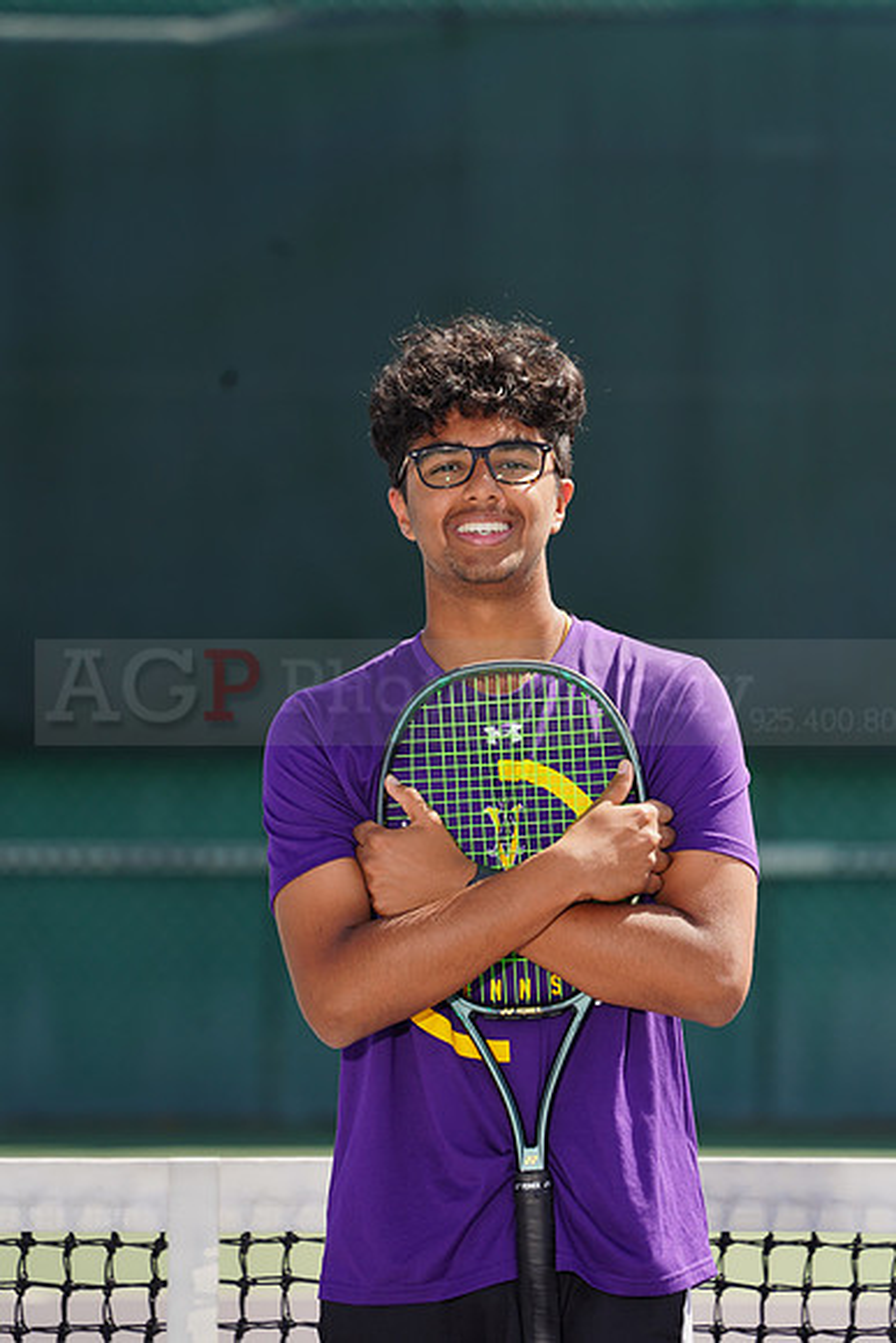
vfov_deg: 6.0
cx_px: 448
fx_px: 12759
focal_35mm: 342
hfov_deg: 4.0
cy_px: 672
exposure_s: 1/250
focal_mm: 342
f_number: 7.1
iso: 100
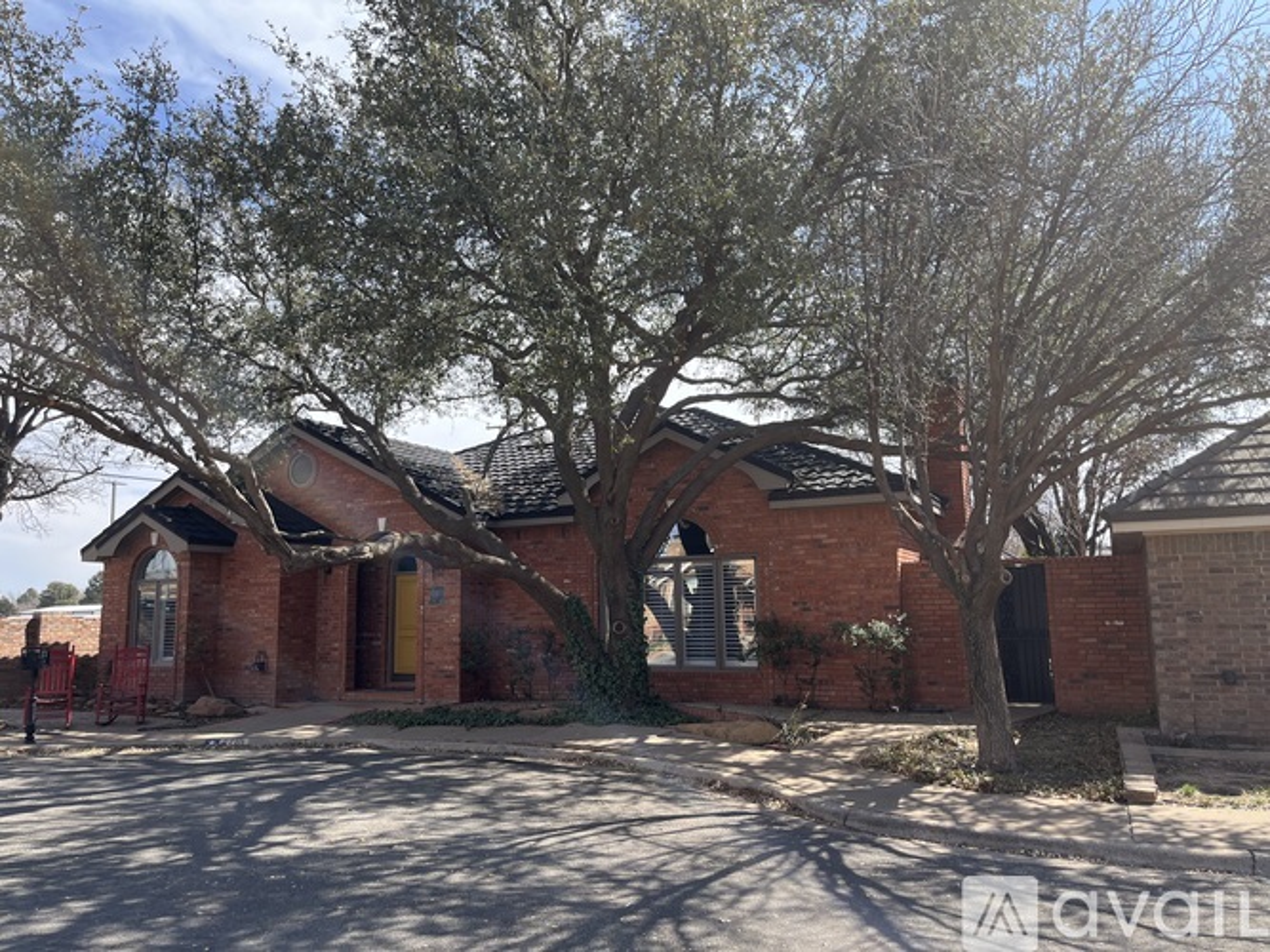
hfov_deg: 67.3
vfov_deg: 53.0
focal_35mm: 26
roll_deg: +1.3
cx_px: 635
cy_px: 476
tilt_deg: +9.4
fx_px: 954
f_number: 1.6
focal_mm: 5.1
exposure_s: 1/967
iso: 50
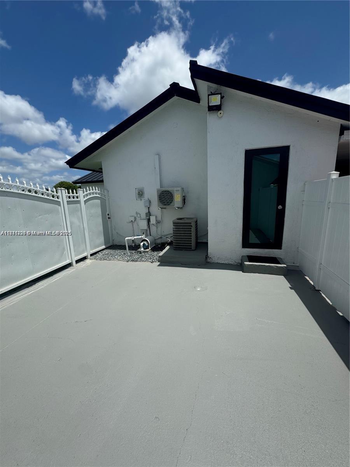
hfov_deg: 85.7
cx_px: 175
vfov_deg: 102.1
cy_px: 234
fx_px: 189
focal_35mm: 14
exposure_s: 1/3906
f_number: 2.2
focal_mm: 2.22
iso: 50
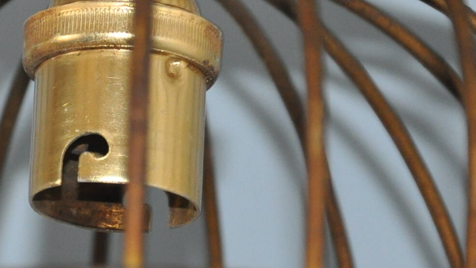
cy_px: 13
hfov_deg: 4.7
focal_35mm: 459
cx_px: 105
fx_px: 5794
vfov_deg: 2.6
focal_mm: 90
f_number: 5.6
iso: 800
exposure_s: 1/60
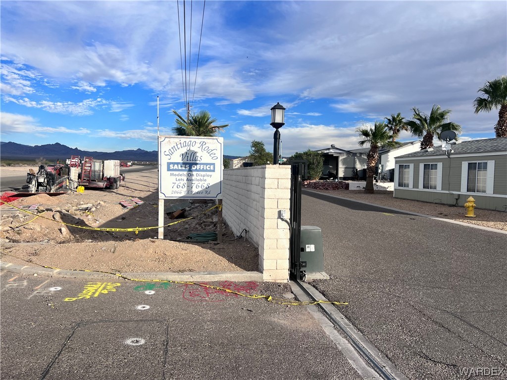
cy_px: 190
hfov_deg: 67.3
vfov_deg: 53.1
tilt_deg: -4.7
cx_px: 254
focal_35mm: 26
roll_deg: -1.8
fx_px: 381
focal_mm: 5.7
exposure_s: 1/3460
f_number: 1.5
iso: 50
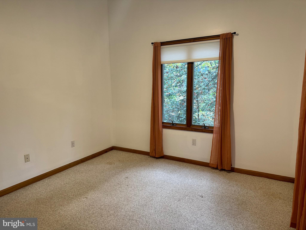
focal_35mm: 24
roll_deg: +0.3
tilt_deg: -9.2
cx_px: 153
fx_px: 212
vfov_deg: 56.8
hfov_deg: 71.6
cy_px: 115
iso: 160
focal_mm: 6.76
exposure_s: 1/60
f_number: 1.78
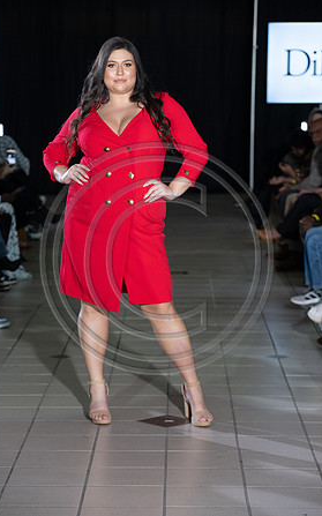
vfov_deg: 18.1
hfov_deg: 11.4
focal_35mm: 115
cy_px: 257
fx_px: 1616
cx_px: 157
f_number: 5
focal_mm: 112
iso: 1250
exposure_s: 1/160
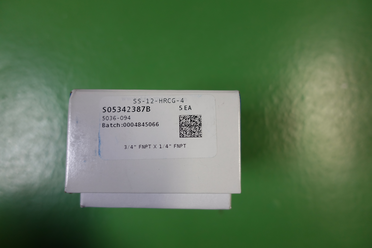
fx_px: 248
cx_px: 186
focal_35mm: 24
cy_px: 124
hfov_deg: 73.7
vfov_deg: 53.1
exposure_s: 1/30
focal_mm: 8.8
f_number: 1.8
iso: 160
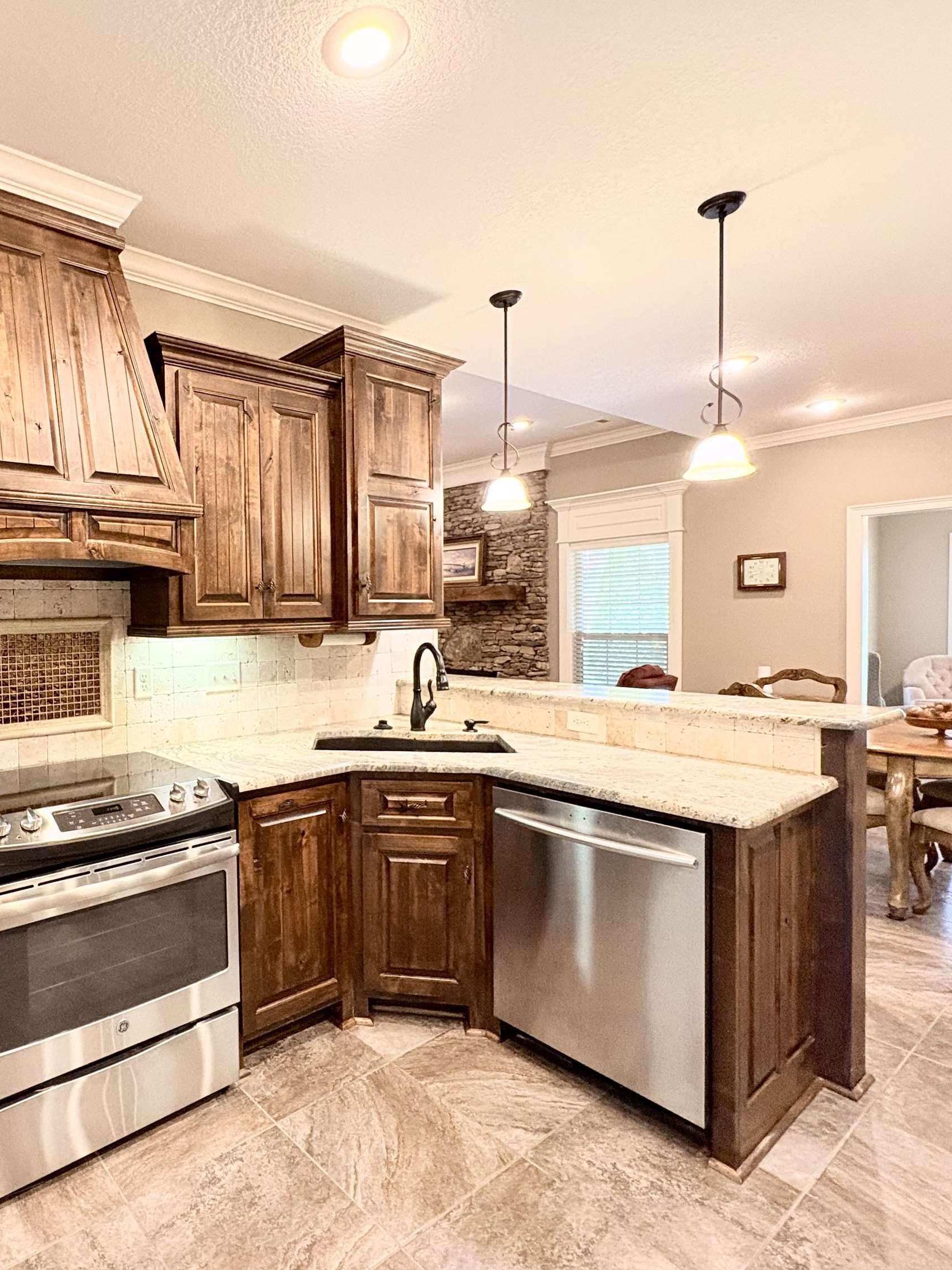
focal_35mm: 19
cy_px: 636
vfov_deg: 84.7
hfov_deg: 64.2
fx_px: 697
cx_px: 228
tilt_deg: -1.0
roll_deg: +1.9
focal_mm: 2.22
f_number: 2.2
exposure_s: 1/60
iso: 400
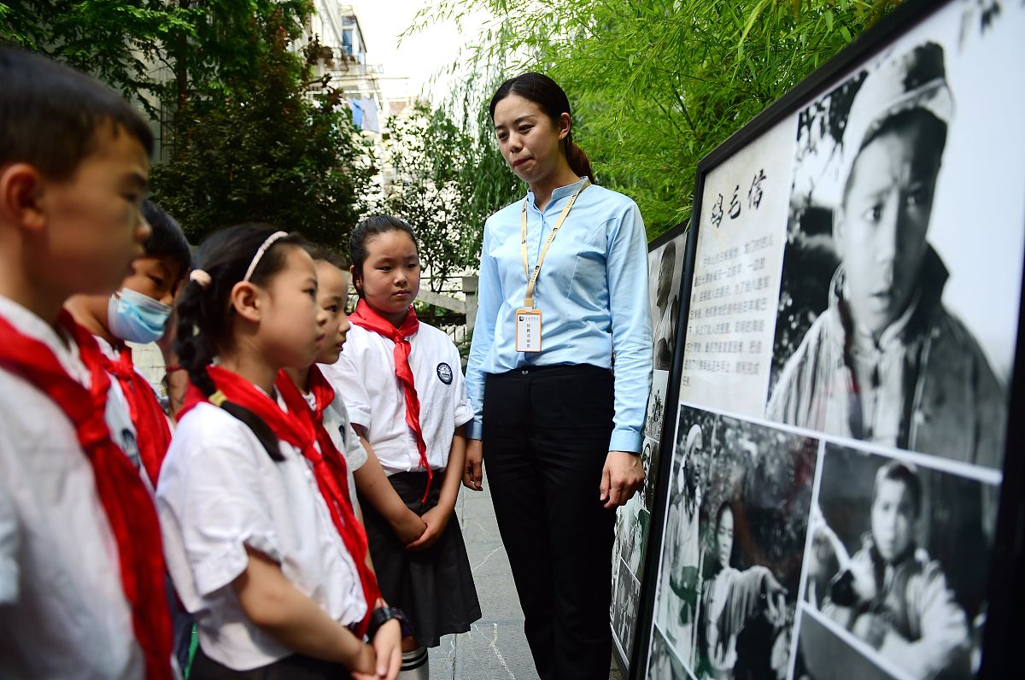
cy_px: 340
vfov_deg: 53.0
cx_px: 512
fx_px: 682
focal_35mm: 24
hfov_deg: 73.8
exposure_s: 1/2000
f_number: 2.8
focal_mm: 24
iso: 320
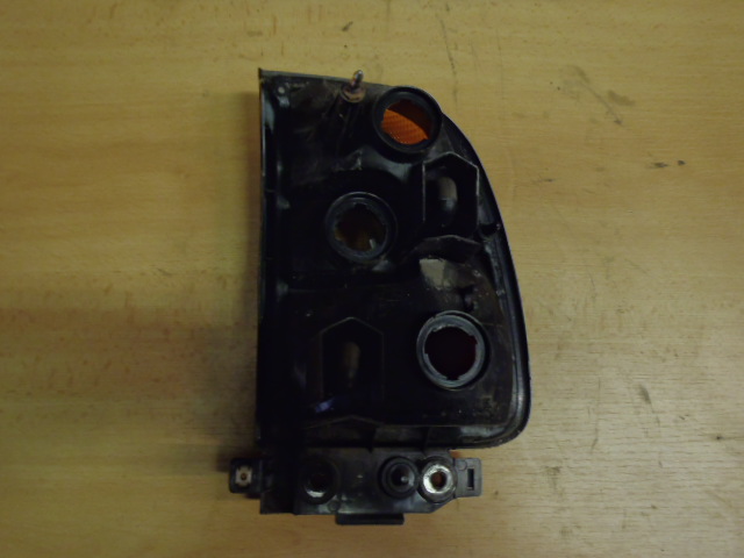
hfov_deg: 63.4
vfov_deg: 49.7
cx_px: 372
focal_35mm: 28
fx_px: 602
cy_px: 279
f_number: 3.9
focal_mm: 5
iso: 250
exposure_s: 1/4
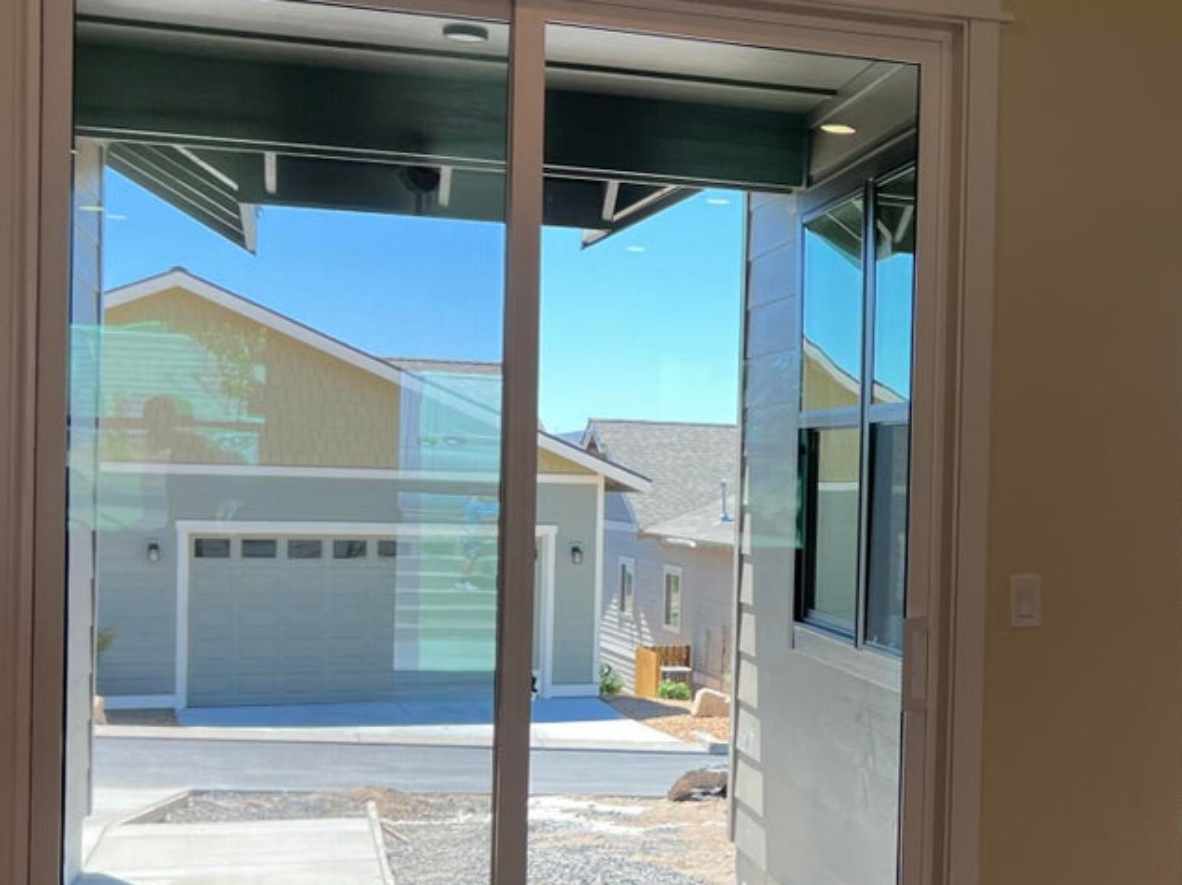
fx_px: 1911
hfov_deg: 32.8
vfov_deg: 26.1
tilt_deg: -0.1
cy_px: 507
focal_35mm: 56
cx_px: 1034
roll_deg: -1.6
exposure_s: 1/408
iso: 50
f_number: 1.5
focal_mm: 5.7
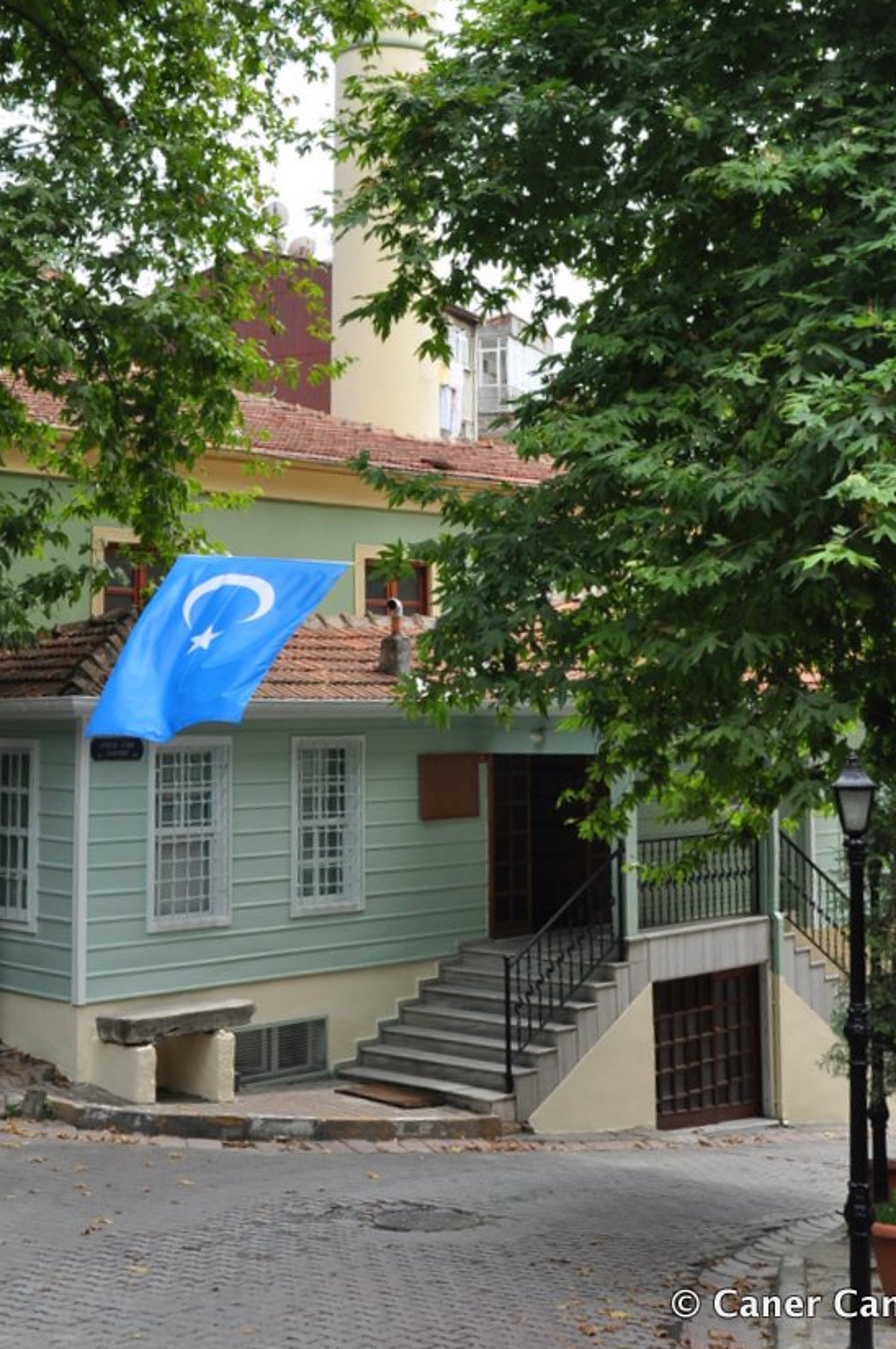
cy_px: 384
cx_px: 357
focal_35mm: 48
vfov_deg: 40.3
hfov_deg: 27.9
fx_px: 1796
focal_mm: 22
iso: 400
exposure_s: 1/250
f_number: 8
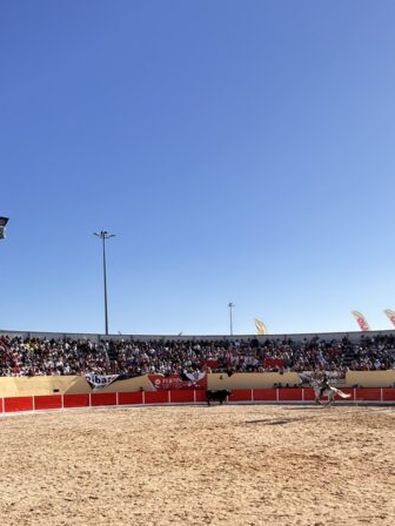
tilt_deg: -1.6
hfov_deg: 43.9
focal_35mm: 32
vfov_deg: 54.5
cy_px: 387
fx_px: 487
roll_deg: -0.1
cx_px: 236
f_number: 2.2
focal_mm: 2.22
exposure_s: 1/824
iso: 40
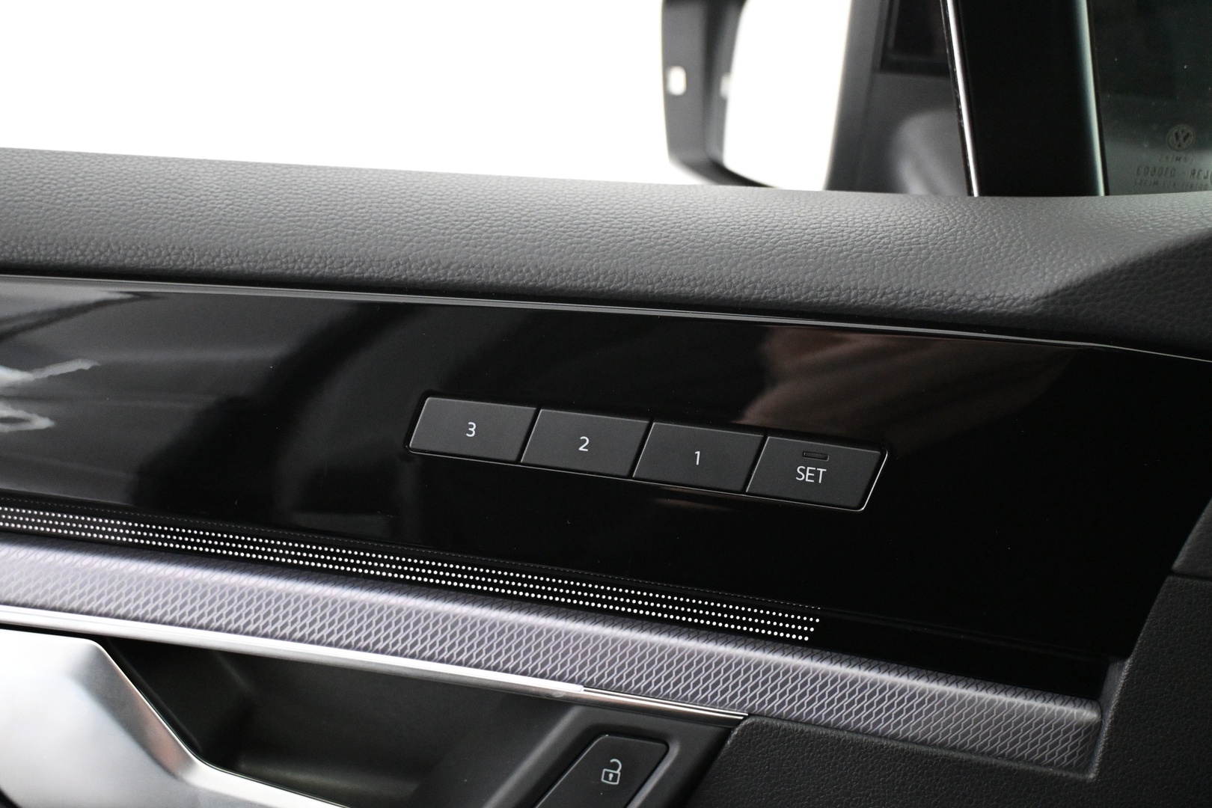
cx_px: 606
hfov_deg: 48.7
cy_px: 404
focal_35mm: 40
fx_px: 1338
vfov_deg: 33.6
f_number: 4.5
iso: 4000
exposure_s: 1/40
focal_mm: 26.5
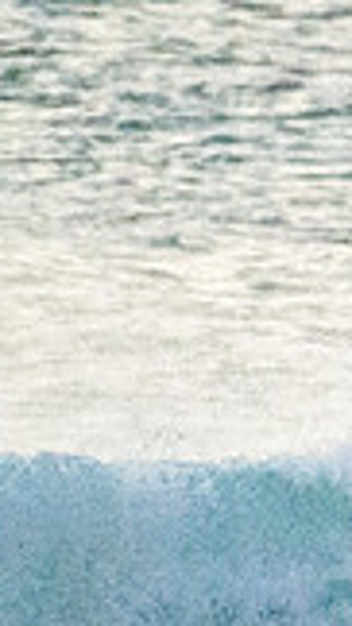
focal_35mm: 2813
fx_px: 46725
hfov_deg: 0.4
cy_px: 732
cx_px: 1099
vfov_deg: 0.8
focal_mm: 500
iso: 16000
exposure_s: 1/1600
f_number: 5.6
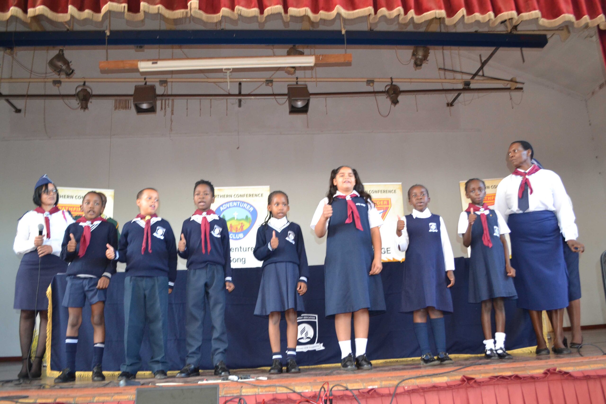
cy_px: 202
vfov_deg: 43.6
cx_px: 303
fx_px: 505
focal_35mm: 30
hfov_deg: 61.9
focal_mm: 20
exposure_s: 1/60
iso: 1400
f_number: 3.8
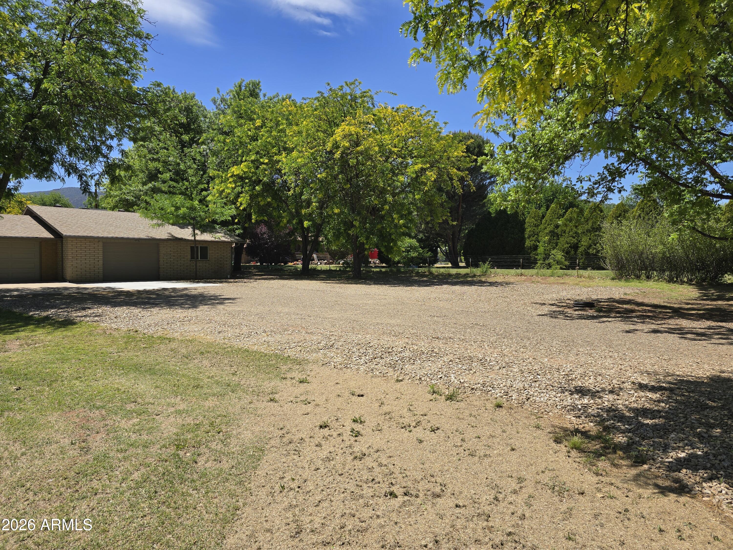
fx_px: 487
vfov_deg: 58.9
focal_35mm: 23
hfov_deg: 73.9
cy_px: 275
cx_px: 366
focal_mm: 6.3
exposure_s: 1/827
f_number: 1.7
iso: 12
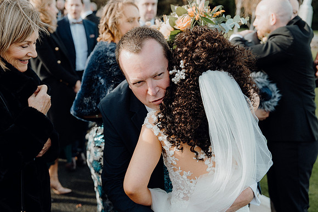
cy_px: 106
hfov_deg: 47.4
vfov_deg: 32.6
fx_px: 362
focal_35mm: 41
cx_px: 159
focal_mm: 41
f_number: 3.5
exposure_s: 1/400
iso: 160
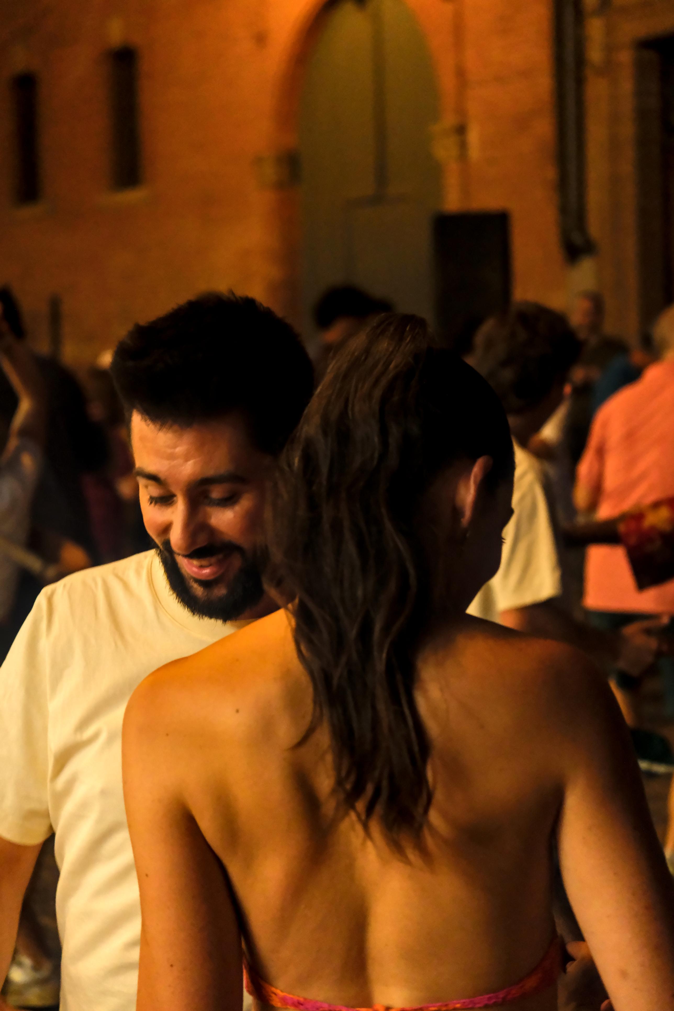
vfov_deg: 24.5
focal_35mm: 83
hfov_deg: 16.5
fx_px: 2331
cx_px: 337
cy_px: 506
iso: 8000
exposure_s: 1/125
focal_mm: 55
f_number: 3.5
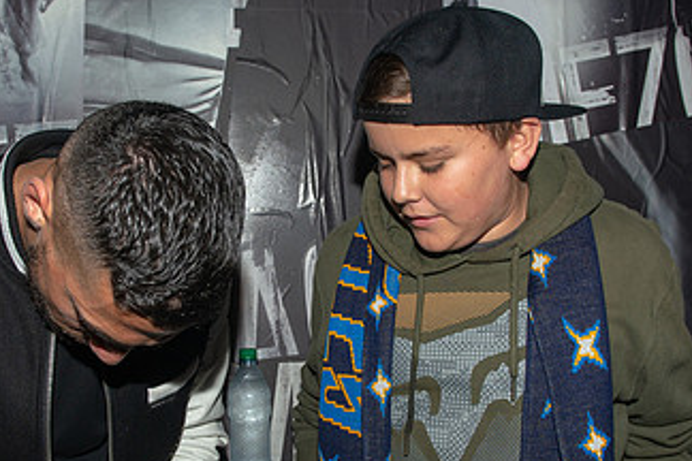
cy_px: 304
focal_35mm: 43
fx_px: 826
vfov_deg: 31.0
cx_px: 305
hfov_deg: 45.3
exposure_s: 1/160
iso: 320
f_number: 5
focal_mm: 24
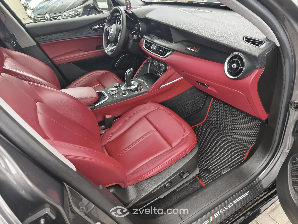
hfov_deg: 73.9
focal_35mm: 23
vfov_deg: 58.9
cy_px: 112
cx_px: 149
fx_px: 198
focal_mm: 5.35
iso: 160
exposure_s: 1/100
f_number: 1.7
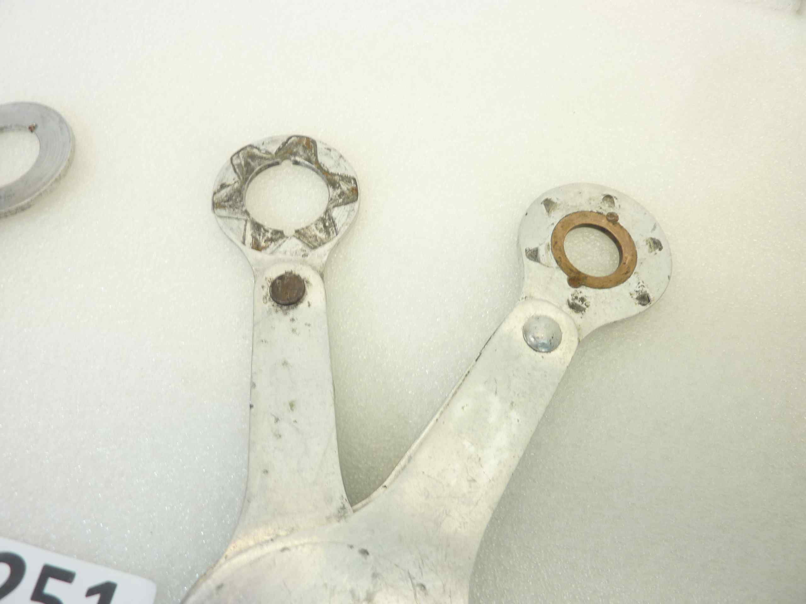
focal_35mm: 25
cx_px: 403
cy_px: 302
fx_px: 582
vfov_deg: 54.9
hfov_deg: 69.4
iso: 80
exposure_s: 1/25
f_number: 3.3
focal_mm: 4.1
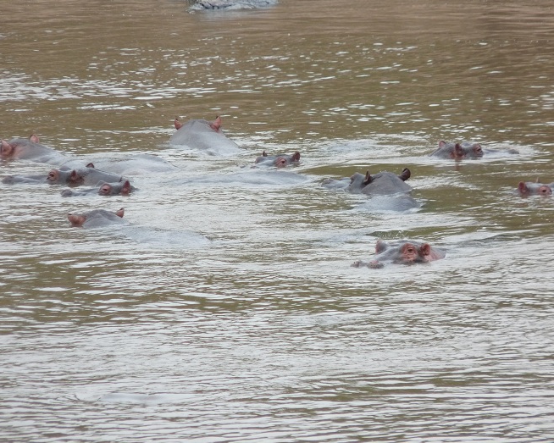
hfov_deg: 3.8
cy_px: 222
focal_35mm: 508
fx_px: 8328
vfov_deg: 3.0
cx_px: 268
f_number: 5
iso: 200
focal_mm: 86.4
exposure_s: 1/500
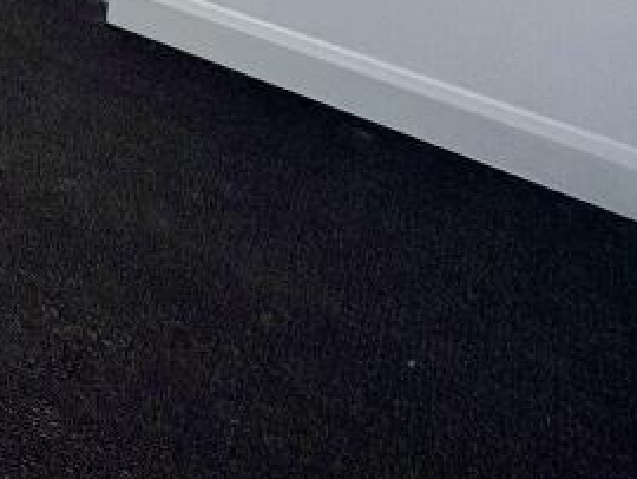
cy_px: -394
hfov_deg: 24.6
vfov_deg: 19.8
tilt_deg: -8.4
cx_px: -392
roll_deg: +0.0
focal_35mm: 53
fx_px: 976
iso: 64
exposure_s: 1/147
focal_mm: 2.22
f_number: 2.2
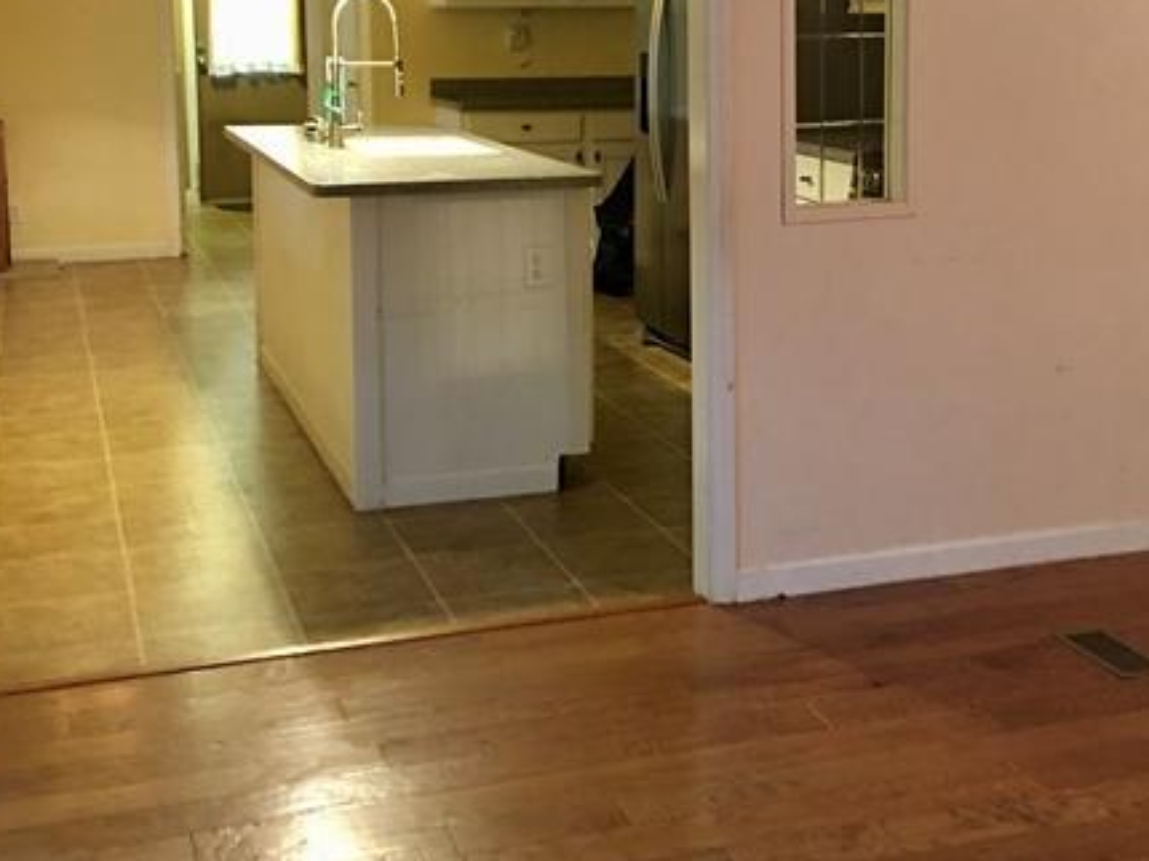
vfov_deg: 26.7
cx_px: 735
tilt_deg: -5.6
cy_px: 217
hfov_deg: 35.3
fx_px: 1791
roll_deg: -0.1
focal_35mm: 54
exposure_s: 1/4
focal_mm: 4.15
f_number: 2.2
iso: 50
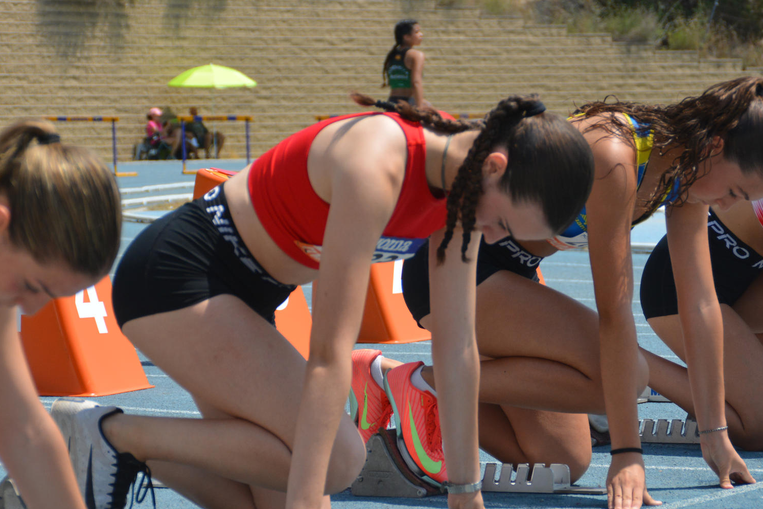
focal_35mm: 177
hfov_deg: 11.6
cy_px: 311
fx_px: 3751
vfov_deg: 7.8
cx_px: 427
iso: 400
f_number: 6.3
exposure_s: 1/1600
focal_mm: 86
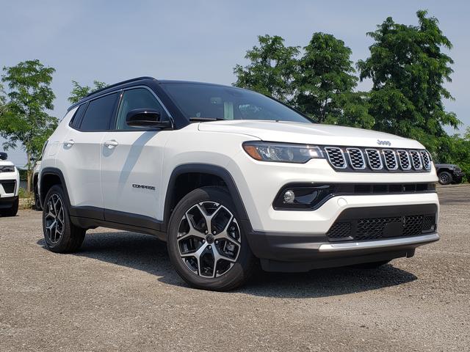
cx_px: 235
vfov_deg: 53.1
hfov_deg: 67.3
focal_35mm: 26
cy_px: 176
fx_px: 353
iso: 50
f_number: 2.4
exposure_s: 1/2054
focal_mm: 4.3
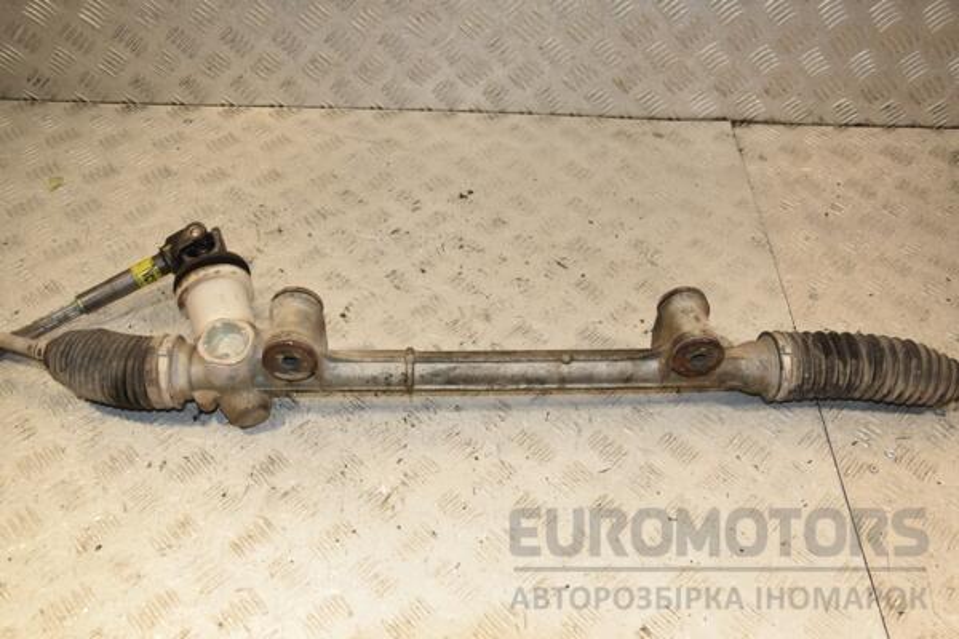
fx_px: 839
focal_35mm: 32
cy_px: 320
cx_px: 480
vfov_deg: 41.7
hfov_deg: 59.5
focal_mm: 21
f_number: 5.6
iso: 800
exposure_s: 1/200
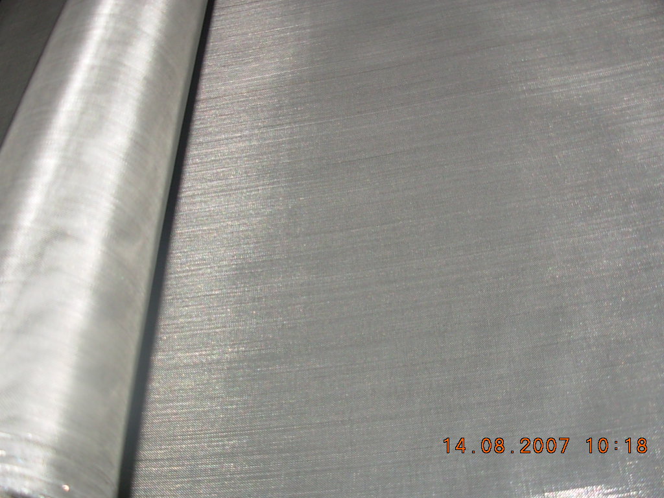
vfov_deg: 37.7
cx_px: 332
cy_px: 249
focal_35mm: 38
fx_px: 729
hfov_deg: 49.0
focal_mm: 6.3
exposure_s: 1/32
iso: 50
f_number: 2.9
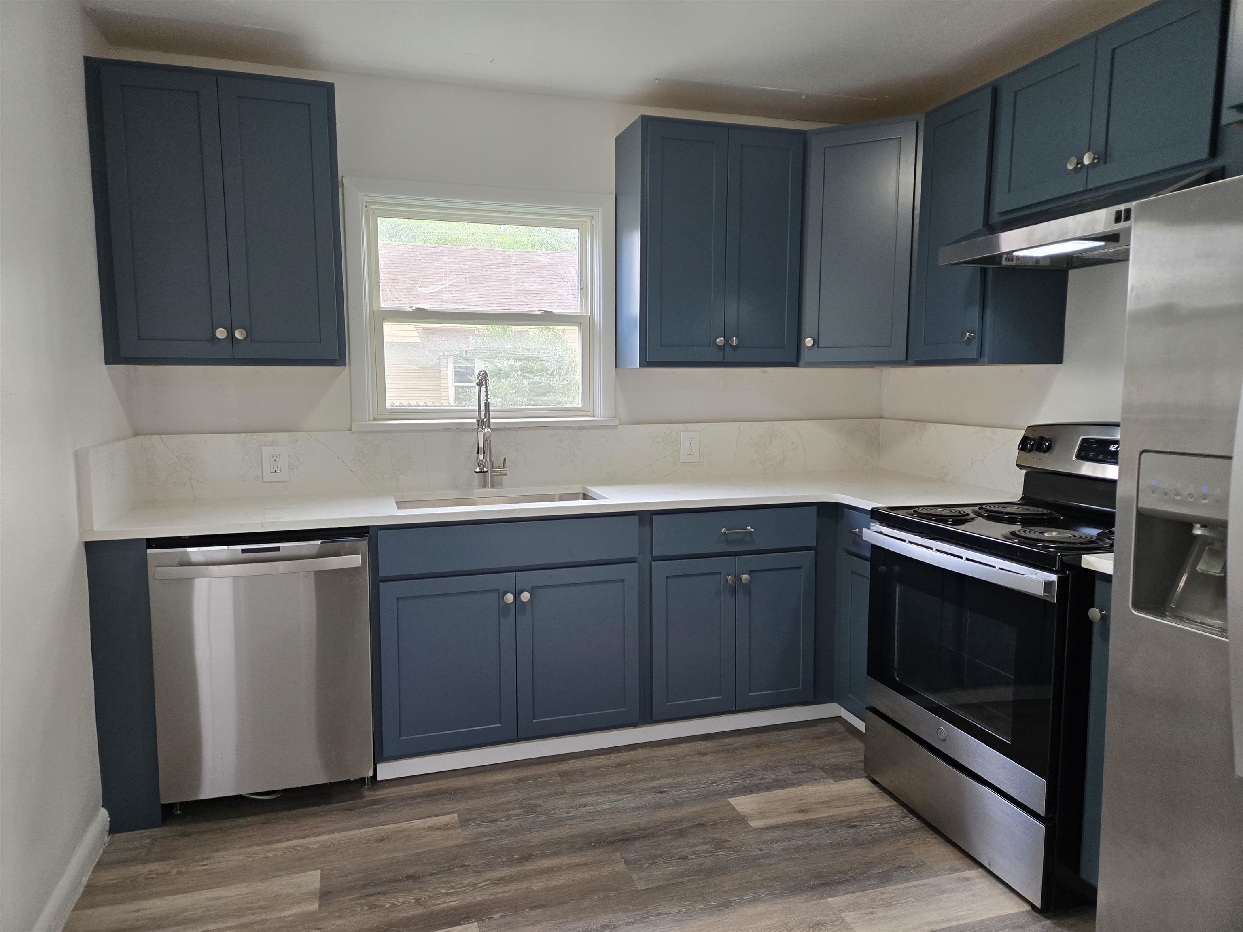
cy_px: 466
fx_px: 826
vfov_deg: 58.9
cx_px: 622
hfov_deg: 73.9
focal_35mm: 23
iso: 160
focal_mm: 5.4
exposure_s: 1/120
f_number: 1.8
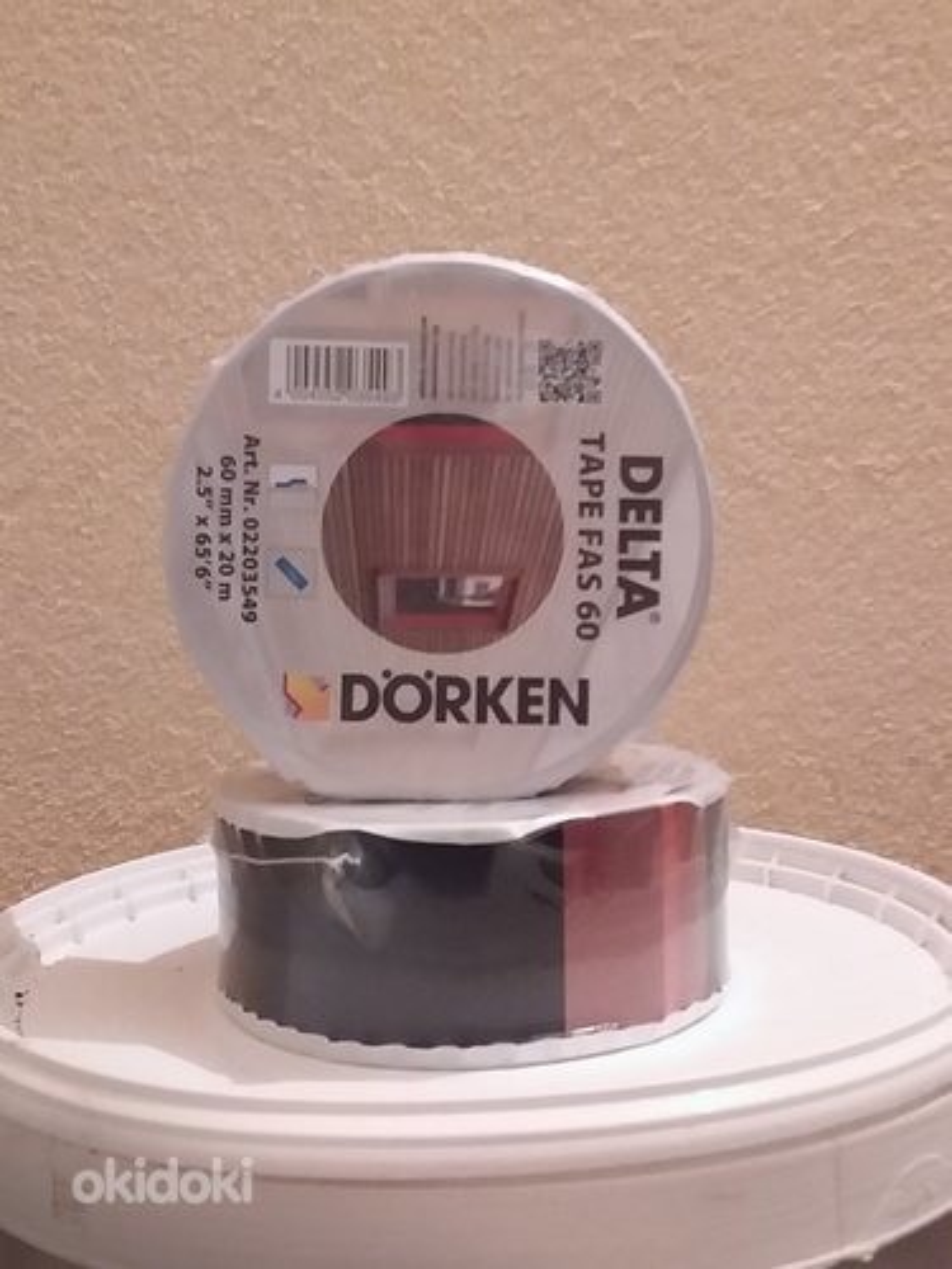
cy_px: 634
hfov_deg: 49.7
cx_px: 476
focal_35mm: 28
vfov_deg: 63.4
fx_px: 1027
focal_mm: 2.91
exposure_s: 1/17
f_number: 1.9
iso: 250
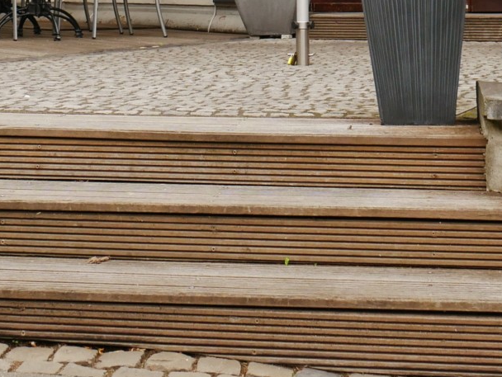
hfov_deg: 19.4
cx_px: 221
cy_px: -212
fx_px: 1466
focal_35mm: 101
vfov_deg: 13.7
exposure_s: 1/200
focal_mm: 15
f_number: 5.6
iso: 400
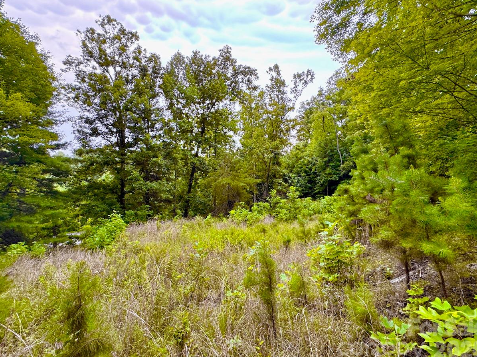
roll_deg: -1.1
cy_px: 176
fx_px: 207
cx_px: 232
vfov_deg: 81.7
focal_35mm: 15
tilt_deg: +1.1
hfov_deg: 98.2
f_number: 2.2
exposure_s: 1/99
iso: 160
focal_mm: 2.22
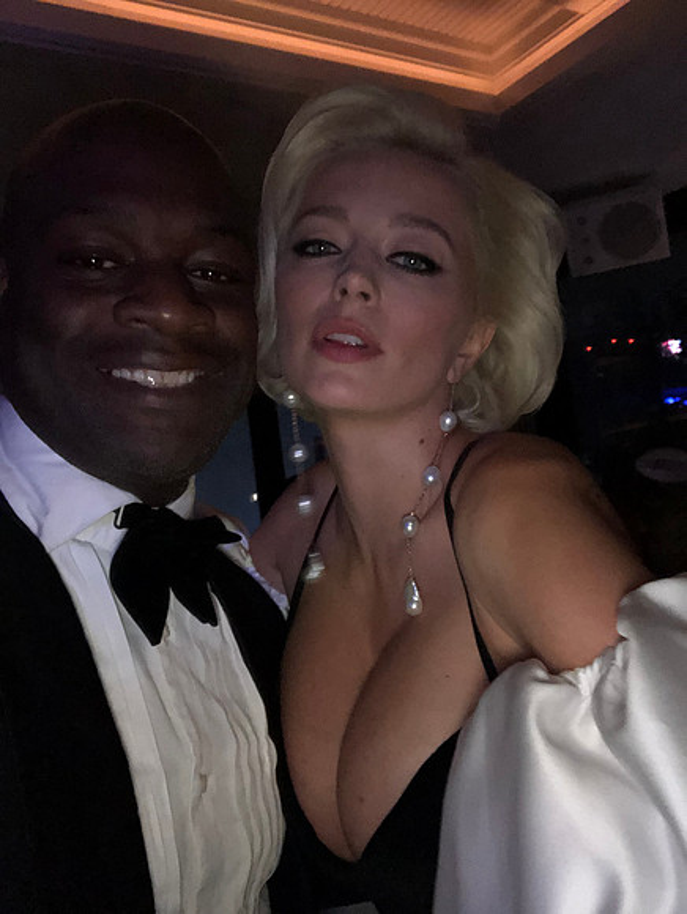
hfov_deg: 44.2
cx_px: 344
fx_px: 846
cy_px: 457
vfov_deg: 56.8
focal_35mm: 32
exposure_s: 1/16
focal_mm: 2.87
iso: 500
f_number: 2.2
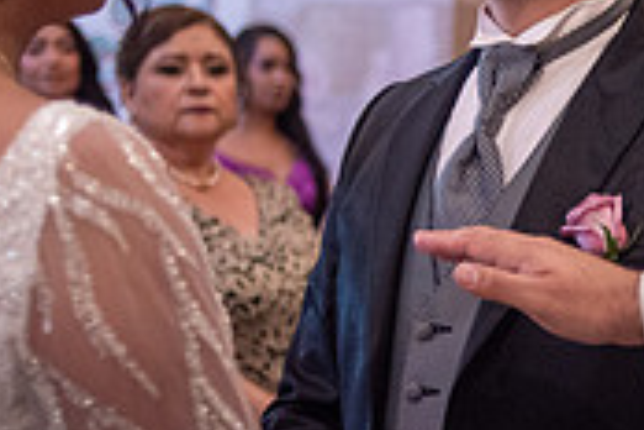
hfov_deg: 17.1
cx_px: 637
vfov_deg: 11.7
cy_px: 191
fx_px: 2093
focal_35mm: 117
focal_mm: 35
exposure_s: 1/250
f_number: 2
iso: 2000
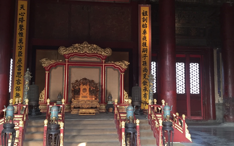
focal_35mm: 45
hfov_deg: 44.4
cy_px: 61
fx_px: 287
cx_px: 114
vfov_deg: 28.5
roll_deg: -0.6
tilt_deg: +6.7
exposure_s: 1/33
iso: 64
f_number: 2.2
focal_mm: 4.15
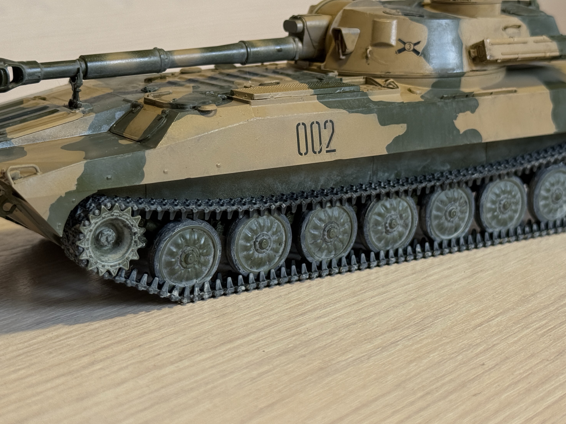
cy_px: 164
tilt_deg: -10.5
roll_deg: +0.4
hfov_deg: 29.4
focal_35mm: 66
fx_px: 1079
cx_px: 286
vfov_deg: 22.2
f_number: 1.78
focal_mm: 6.76
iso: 80
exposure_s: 1/339
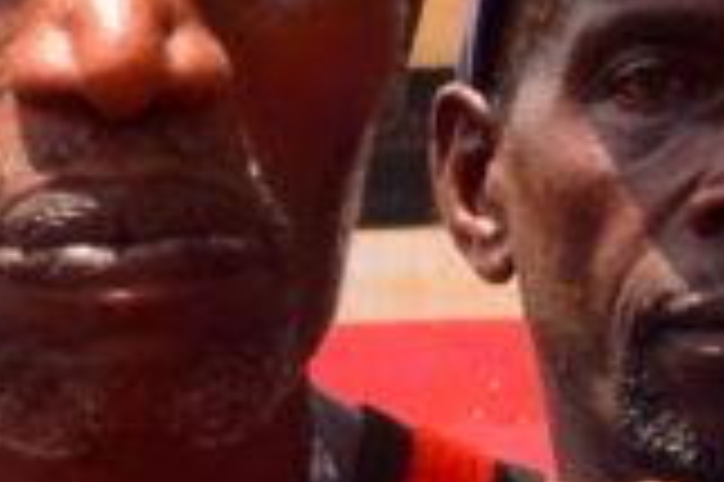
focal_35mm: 485
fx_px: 9744
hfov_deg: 4.2
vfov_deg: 2.8
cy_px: 845
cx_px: 1889
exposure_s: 1/400
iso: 800
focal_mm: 52
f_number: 20
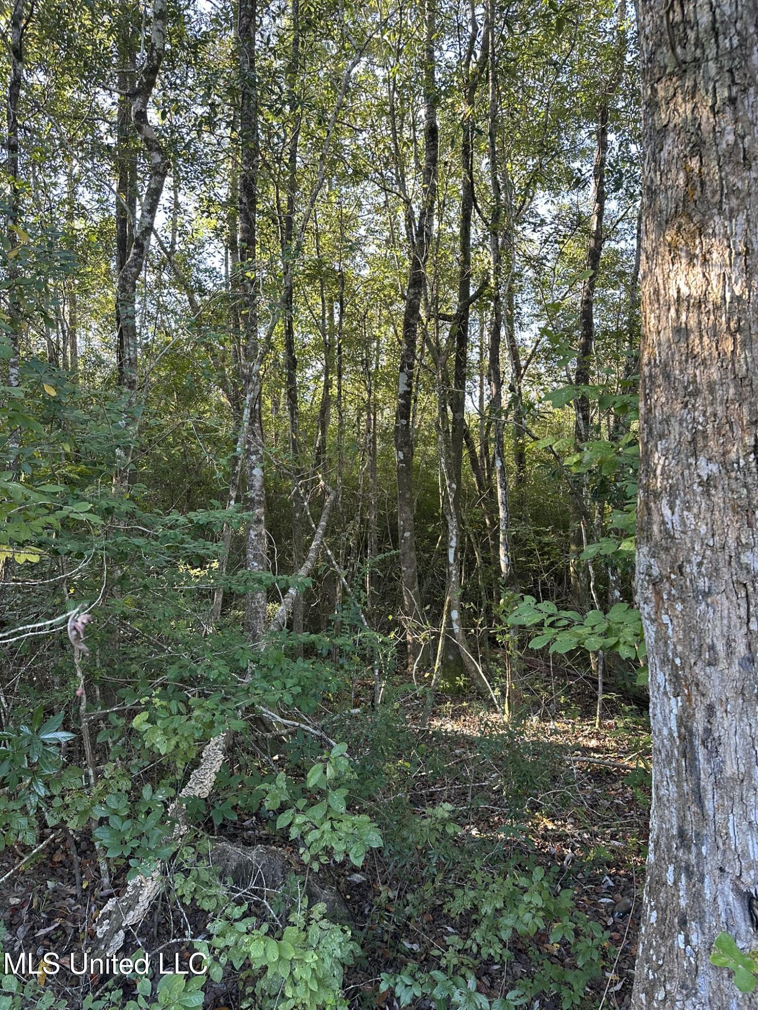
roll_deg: +1.4
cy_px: 505
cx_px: 379
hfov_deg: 56.8
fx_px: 701
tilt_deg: +3.5
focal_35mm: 24
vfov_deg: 71.6
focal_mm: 6.86
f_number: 1.78
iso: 80
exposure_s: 1/121
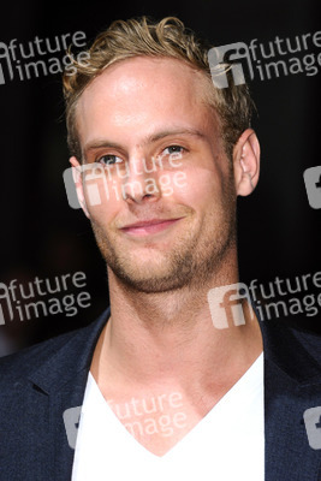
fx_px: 2906
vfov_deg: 9.5
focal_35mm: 218
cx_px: 160
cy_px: 240
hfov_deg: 6.3
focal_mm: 145
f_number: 4.5
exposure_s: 1/200
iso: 320
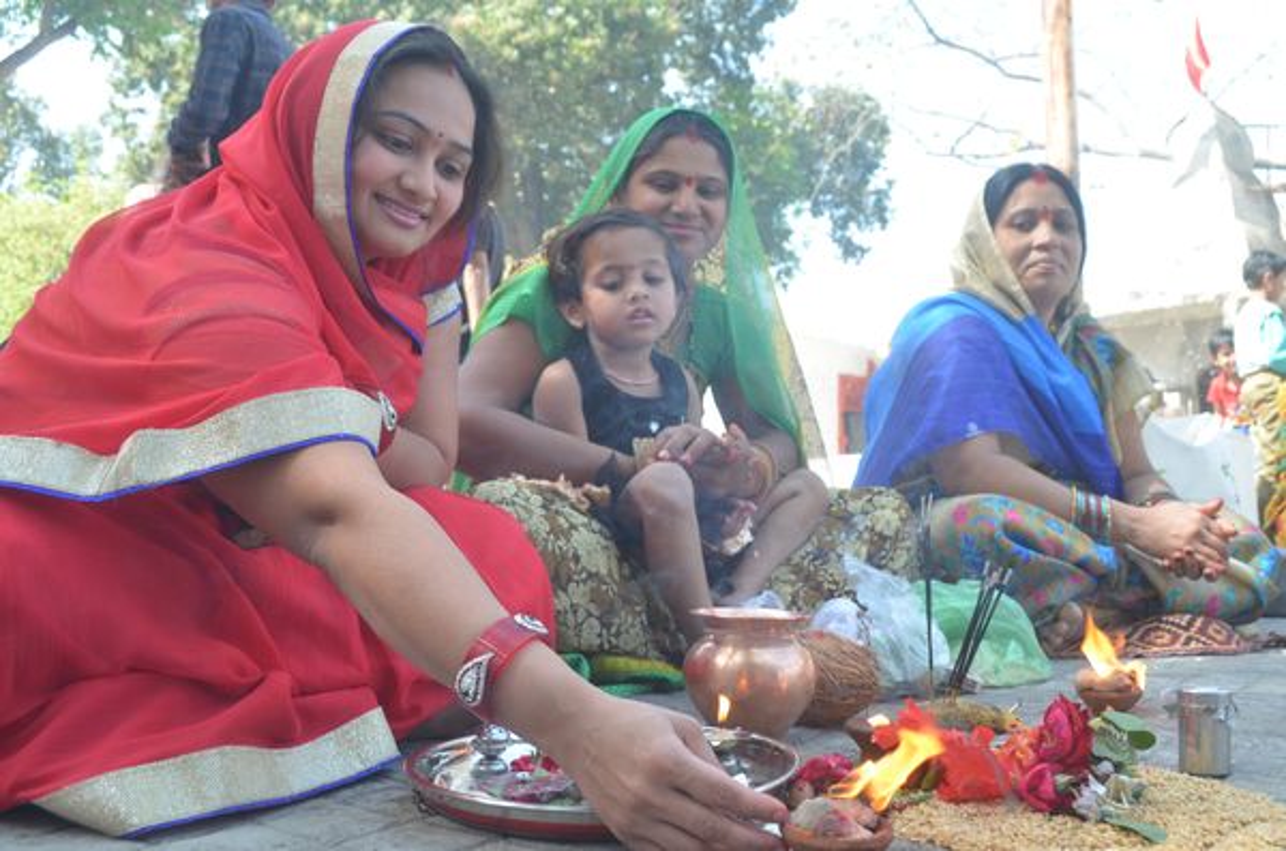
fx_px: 1069
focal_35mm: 30
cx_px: 643
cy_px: 426
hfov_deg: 62.0
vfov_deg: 43.4
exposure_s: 1/125
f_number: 5.6
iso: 320
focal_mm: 20
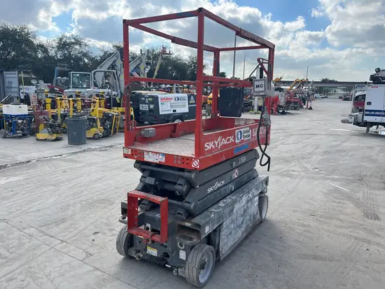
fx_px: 289
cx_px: 192
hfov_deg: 67.3
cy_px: 144
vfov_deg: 53.1
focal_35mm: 26
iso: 50
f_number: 1.6
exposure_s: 1/2137
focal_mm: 5.1
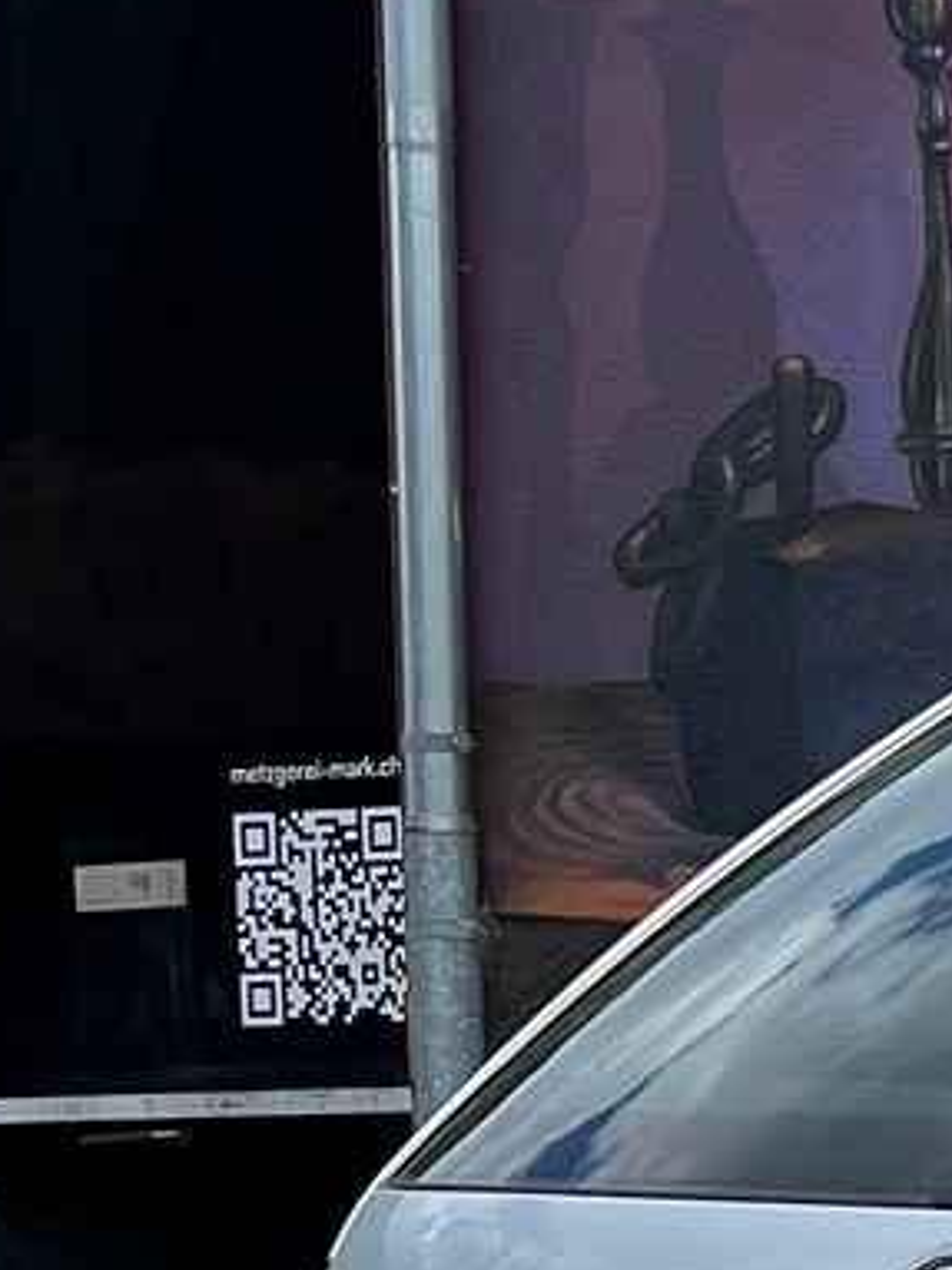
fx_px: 5026
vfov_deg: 14.1
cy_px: 1442
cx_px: 2461
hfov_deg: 9.4
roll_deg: +0.6
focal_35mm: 137
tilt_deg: -1.2
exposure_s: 1/3571
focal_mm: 5.7
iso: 50
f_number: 1.5
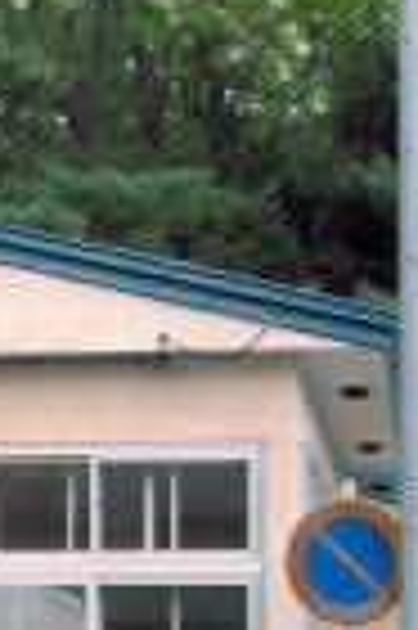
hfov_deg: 7.1
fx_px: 3265
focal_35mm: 187
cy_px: 657
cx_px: -387
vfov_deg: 10.9
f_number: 5
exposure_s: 1/320
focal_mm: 8.2
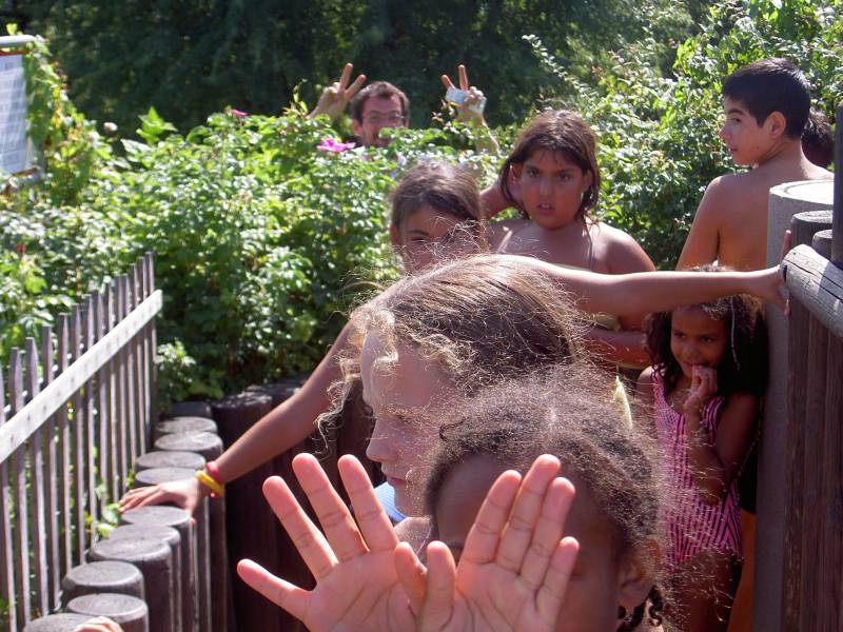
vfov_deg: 17.6
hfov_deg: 23.3
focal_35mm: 84
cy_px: 316
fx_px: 2046
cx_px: 422
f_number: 4.1
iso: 100
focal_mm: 17.4
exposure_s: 1/250
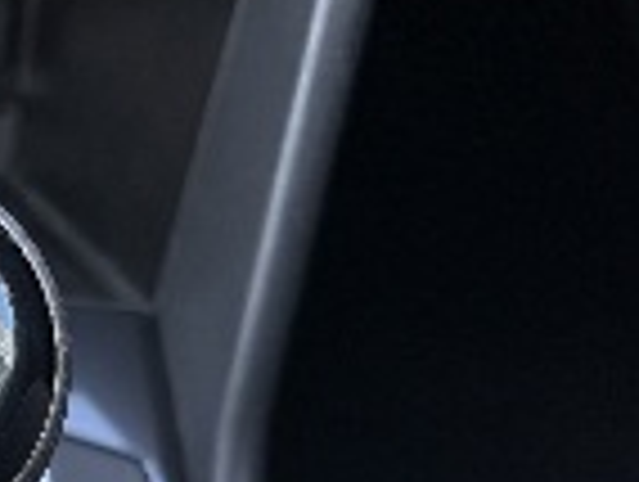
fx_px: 1405
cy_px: 527
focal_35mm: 76
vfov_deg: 18.7
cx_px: -104
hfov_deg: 23.6
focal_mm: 5.96
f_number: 1.6
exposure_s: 1/219
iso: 100
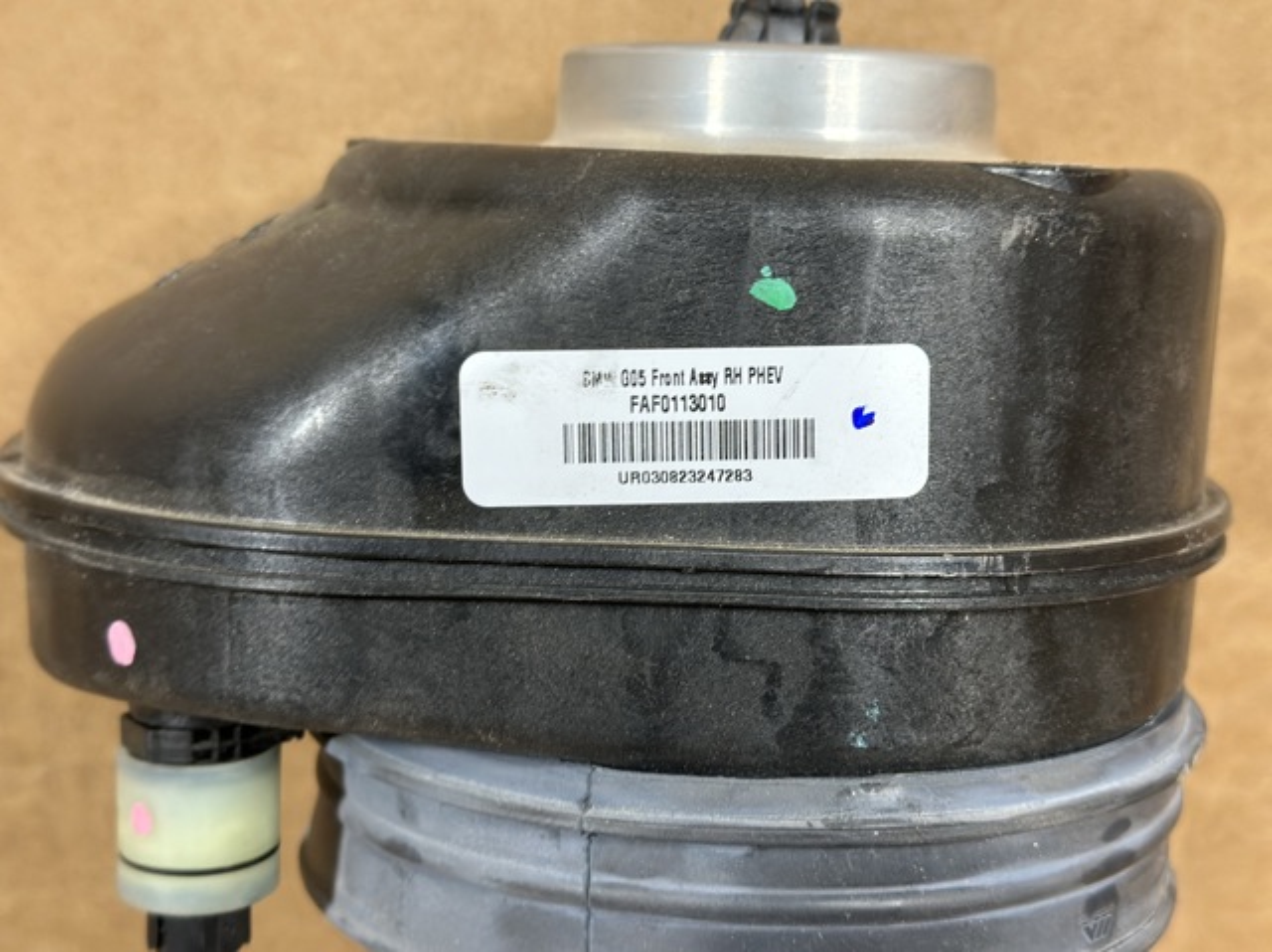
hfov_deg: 39.7
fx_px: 1762
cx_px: 636
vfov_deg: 30.2
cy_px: 476
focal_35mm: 48
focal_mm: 6.86
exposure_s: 1/50
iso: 200
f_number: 1.78
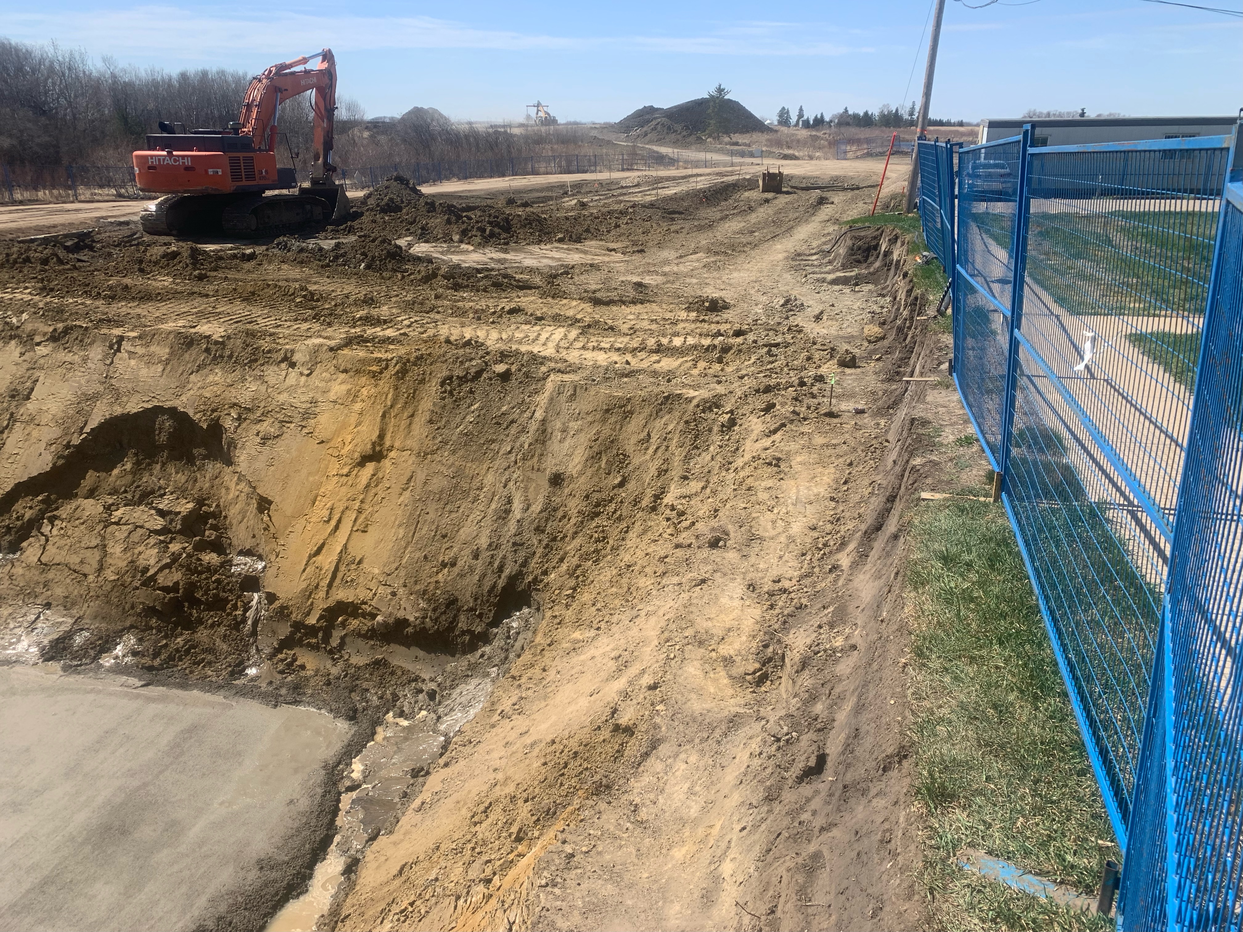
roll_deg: -0.4
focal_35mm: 26
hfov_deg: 67.3
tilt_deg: -20.6
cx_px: 622
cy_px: 466
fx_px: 934
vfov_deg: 53.1
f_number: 1.8
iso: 25
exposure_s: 1/1845
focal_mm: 4.25
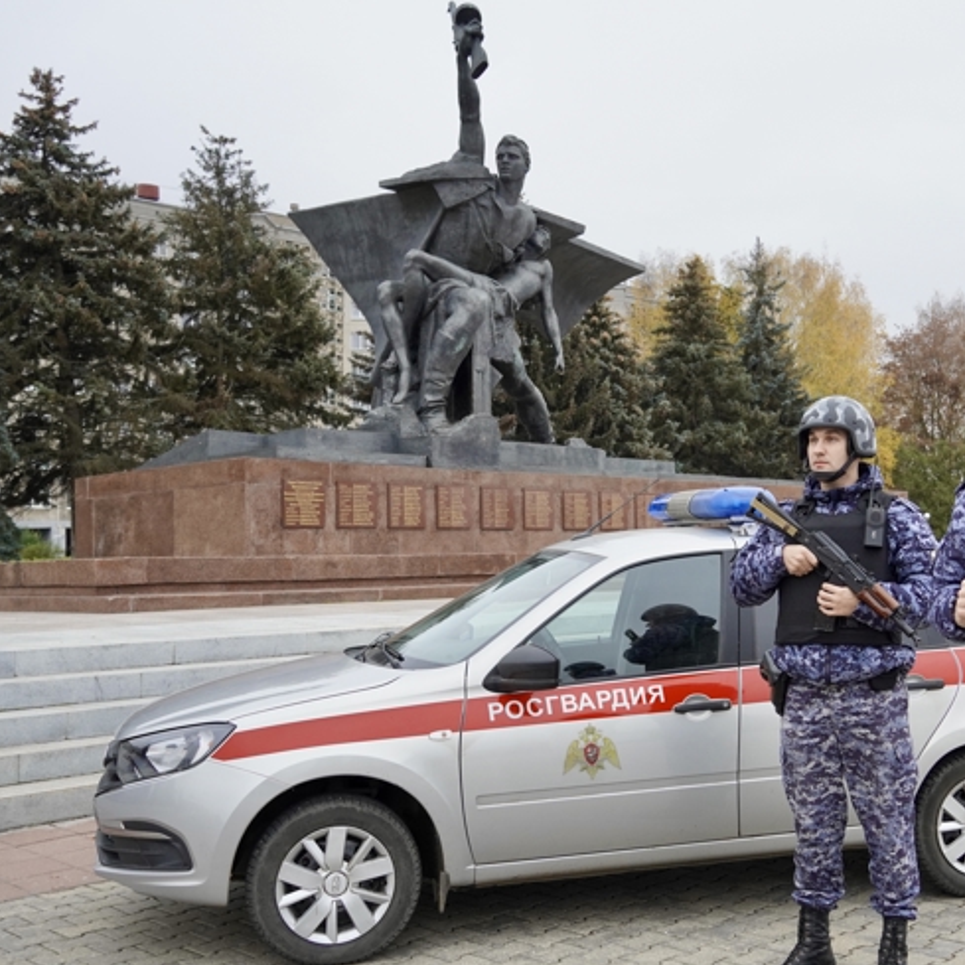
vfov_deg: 39.2
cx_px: 681
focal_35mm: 43
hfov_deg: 38.5
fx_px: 1356
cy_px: 478
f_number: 4
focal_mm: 22
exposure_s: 1/160
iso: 500
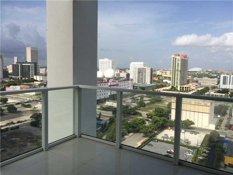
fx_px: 195
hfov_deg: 61.7
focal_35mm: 29
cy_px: 88
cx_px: 116
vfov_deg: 48.2
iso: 32
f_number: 2.2
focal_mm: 4.15
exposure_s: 1/2933
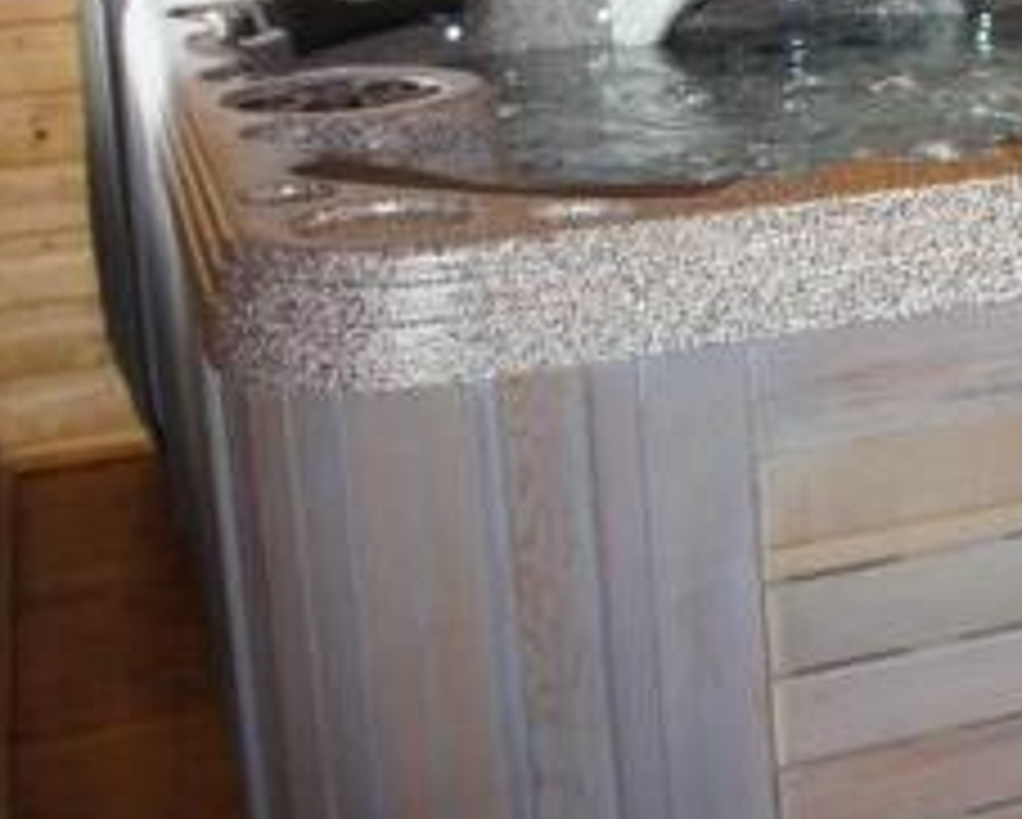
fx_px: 2210
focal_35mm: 73
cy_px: 50
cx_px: 1319
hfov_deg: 23.2
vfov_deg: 20.5
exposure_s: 1/60
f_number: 3.5
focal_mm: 18
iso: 400
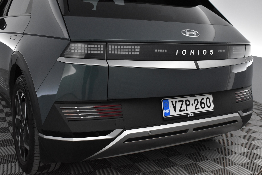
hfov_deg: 46.4
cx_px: 131
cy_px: 88
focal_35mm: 42
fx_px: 306
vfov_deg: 31.9
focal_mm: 28
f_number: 6.3
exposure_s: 1/160
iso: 3200
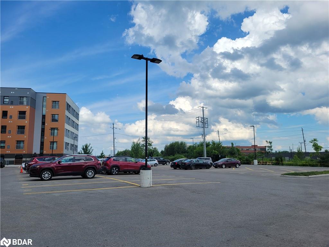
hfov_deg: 67.3
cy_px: 124
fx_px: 247
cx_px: 164
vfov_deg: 53.1
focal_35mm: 26
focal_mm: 5.4
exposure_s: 1/2859
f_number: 1.8
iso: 40
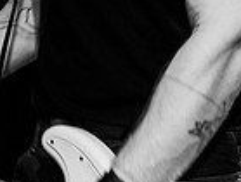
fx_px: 977
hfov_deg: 13.8
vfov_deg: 10.2
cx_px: -14
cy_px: -110
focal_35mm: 140
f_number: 3.2
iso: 2500
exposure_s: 1/80
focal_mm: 35
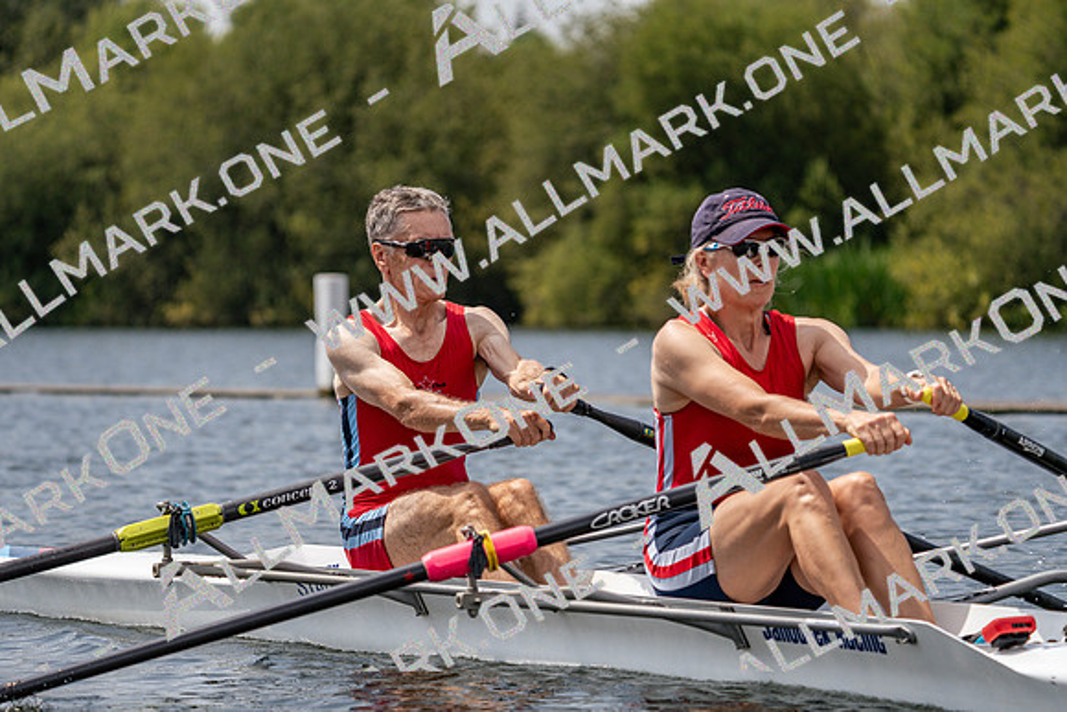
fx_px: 5929
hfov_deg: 10.3
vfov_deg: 6.9
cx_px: 534
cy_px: 356
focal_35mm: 200
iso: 200
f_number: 5.6
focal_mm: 200
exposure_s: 1/1600
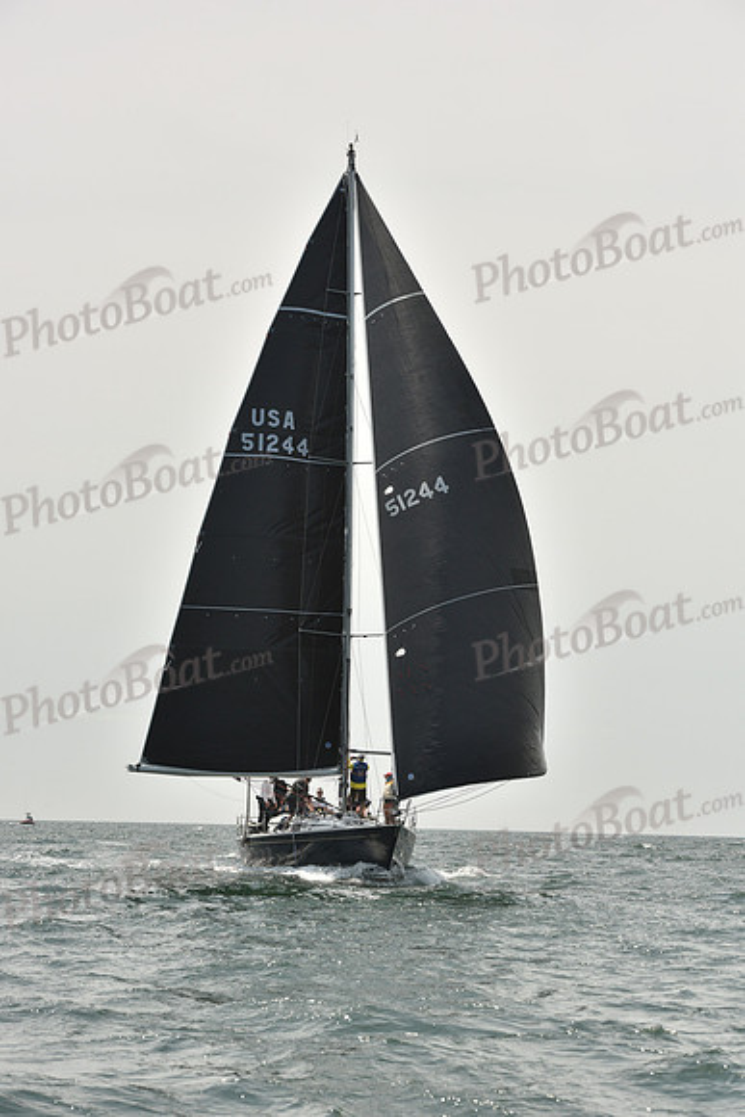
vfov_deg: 20.8
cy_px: 558
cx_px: 372
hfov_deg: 14.0
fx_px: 3040
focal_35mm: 98
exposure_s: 1/1600
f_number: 9
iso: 400
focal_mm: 98
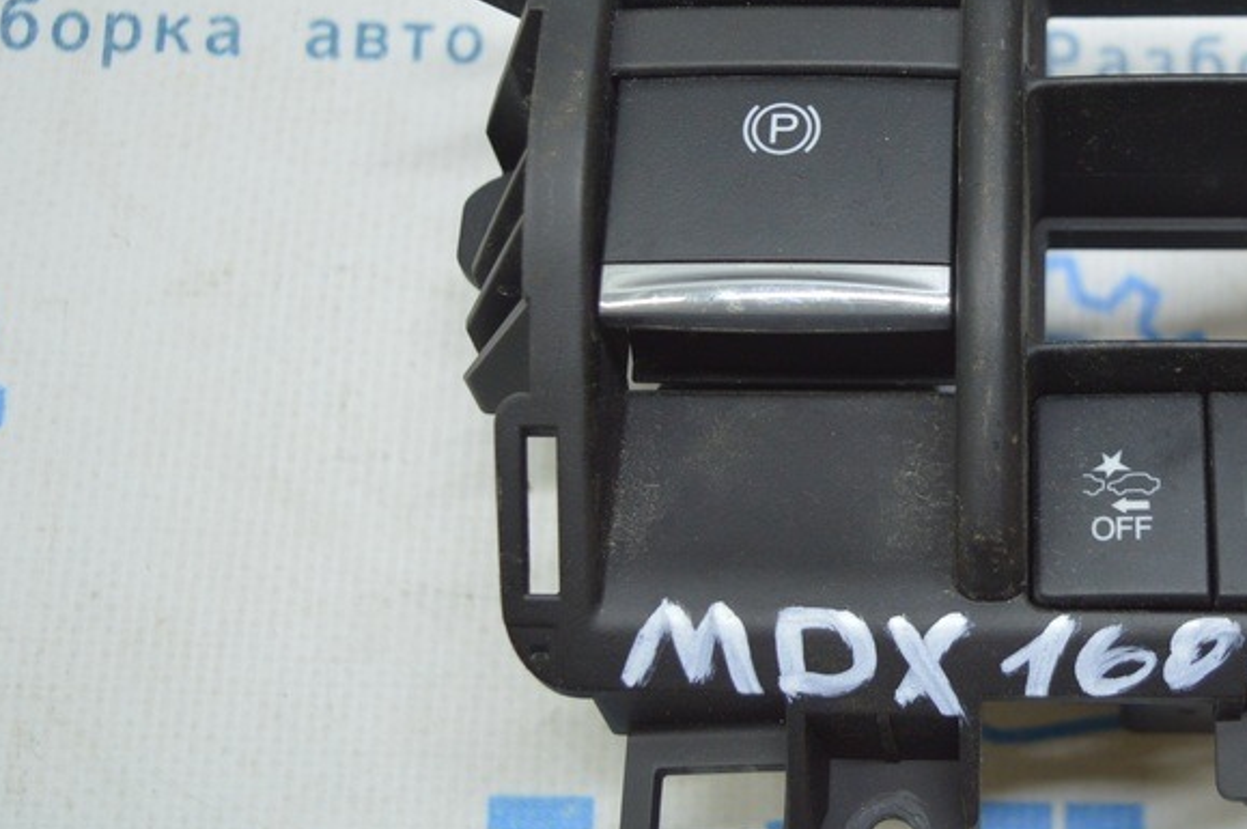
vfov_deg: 19.7
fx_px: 2388
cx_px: 879
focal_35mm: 69
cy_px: 294
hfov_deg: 29.0
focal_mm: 26
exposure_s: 1/60
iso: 400
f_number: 4
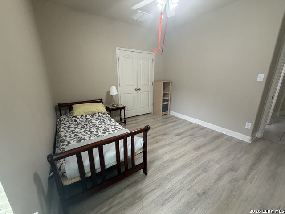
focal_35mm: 14
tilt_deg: -16.2
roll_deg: +0.2
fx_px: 115
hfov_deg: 102.1
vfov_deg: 85.7
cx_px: 142
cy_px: 107
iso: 320
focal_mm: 2.22
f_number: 2.2
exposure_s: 1/115
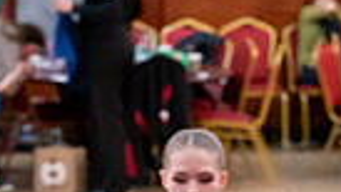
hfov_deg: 5.7
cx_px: 266
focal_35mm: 377
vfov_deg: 3.2
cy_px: 428
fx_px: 3408
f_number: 4
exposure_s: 1/80
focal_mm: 85
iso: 6400
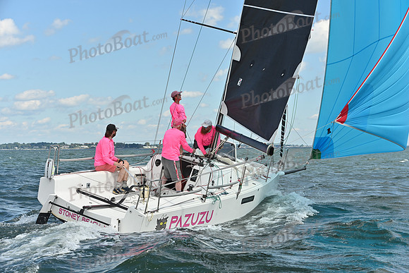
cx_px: 204
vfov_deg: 19.5
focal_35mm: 70
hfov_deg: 28.8
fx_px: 795
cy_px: 136
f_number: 6.3
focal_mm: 70
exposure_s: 1/1250
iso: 250
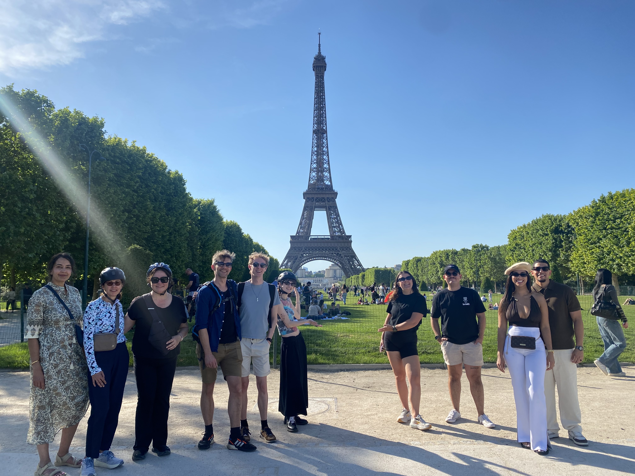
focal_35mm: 26
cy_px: 238
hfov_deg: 67.3
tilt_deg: +6.9
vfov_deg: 53.1
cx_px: 318
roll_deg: +0.7
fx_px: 477
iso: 32
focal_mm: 4.25
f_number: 1.8
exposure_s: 1/2513
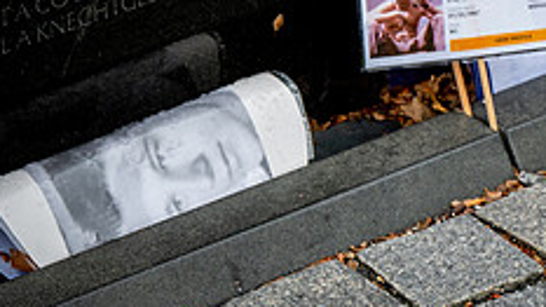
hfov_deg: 9.0
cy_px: 134
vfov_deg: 5.1
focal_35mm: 237
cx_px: 654
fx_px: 3431
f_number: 8
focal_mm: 91
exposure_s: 1/640
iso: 1000
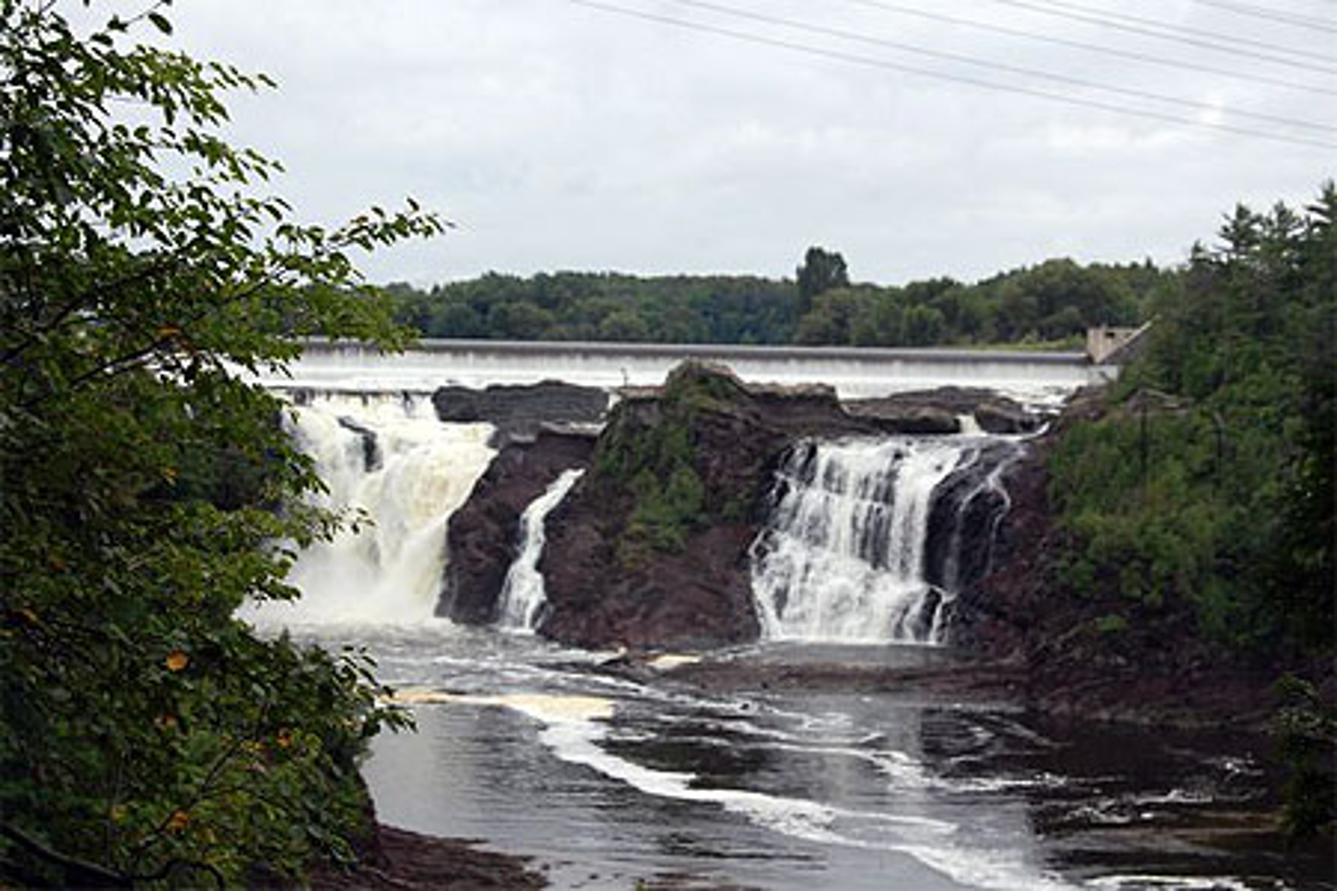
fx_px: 2562
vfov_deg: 19.7
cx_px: 668
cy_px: 446
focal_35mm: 69
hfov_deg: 29.2
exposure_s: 1/200
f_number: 7.1
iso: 200
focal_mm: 46
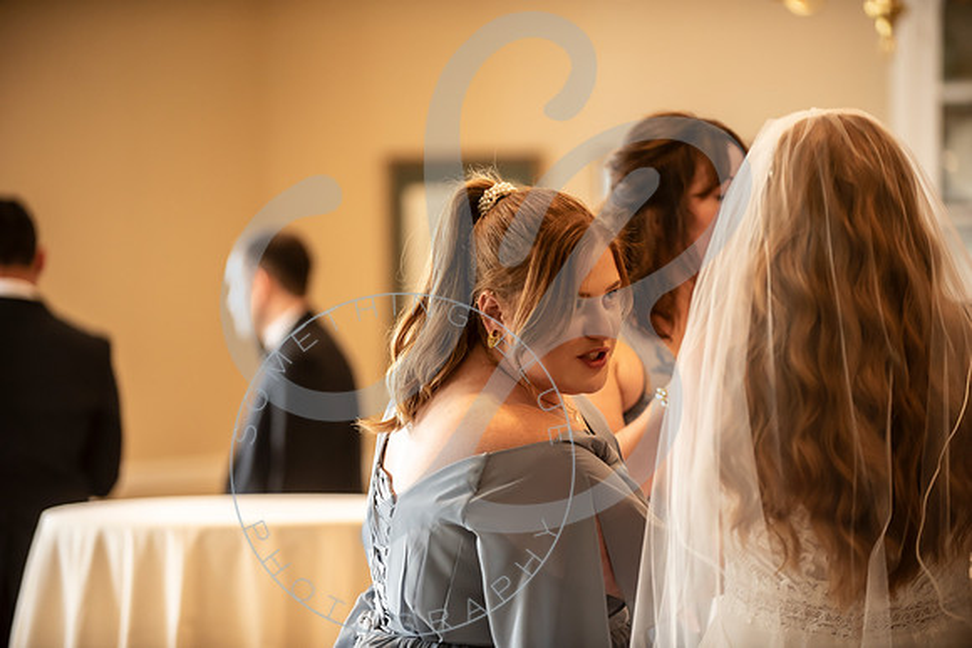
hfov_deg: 15.2
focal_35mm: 135
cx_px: 486
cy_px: 324
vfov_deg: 10.2
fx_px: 3646
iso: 1000
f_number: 2.8
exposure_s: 1/250
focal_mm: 135
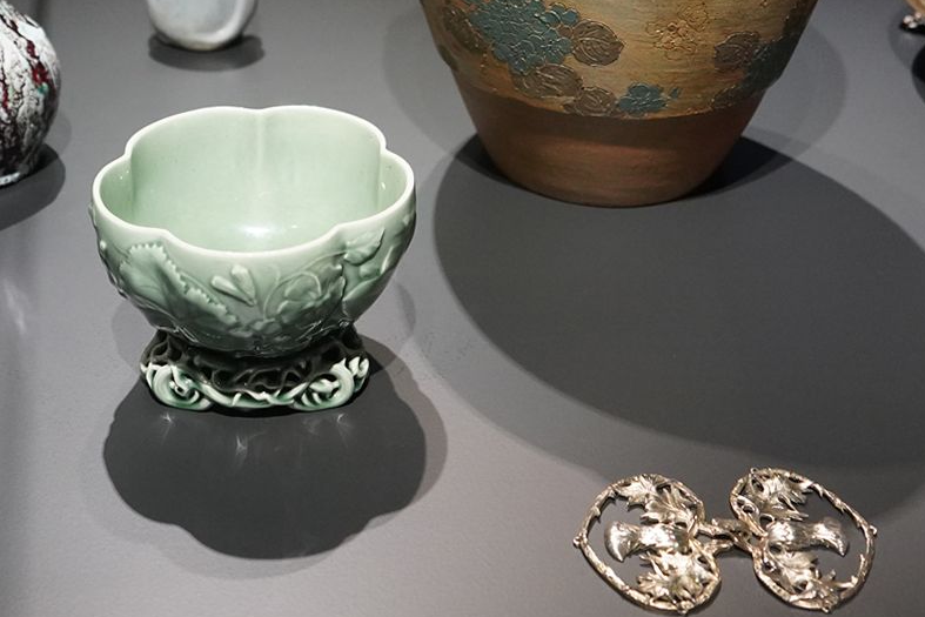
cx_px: 423
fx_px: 1568
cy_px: -49
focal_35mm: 61
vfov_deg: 21.2
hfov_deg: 32.9
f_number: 3.2
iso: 3200
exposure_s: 1/80
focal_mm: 24
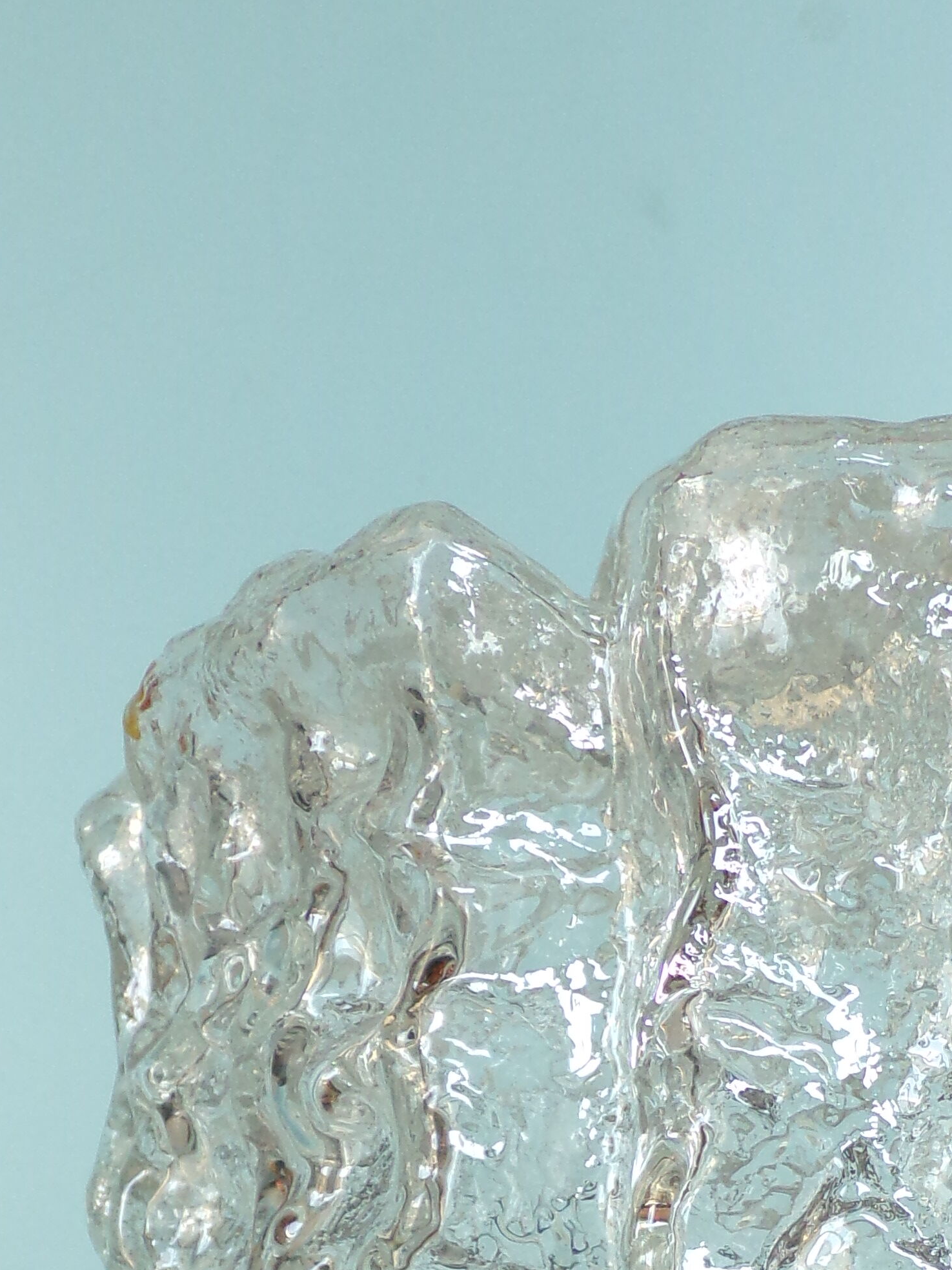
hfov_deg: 19.0
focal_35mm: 75
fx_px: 2750
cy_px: 1384
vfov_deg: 24.3
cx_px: 1004
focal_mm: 5.8
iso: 171
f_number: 3.2
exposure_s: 1/34
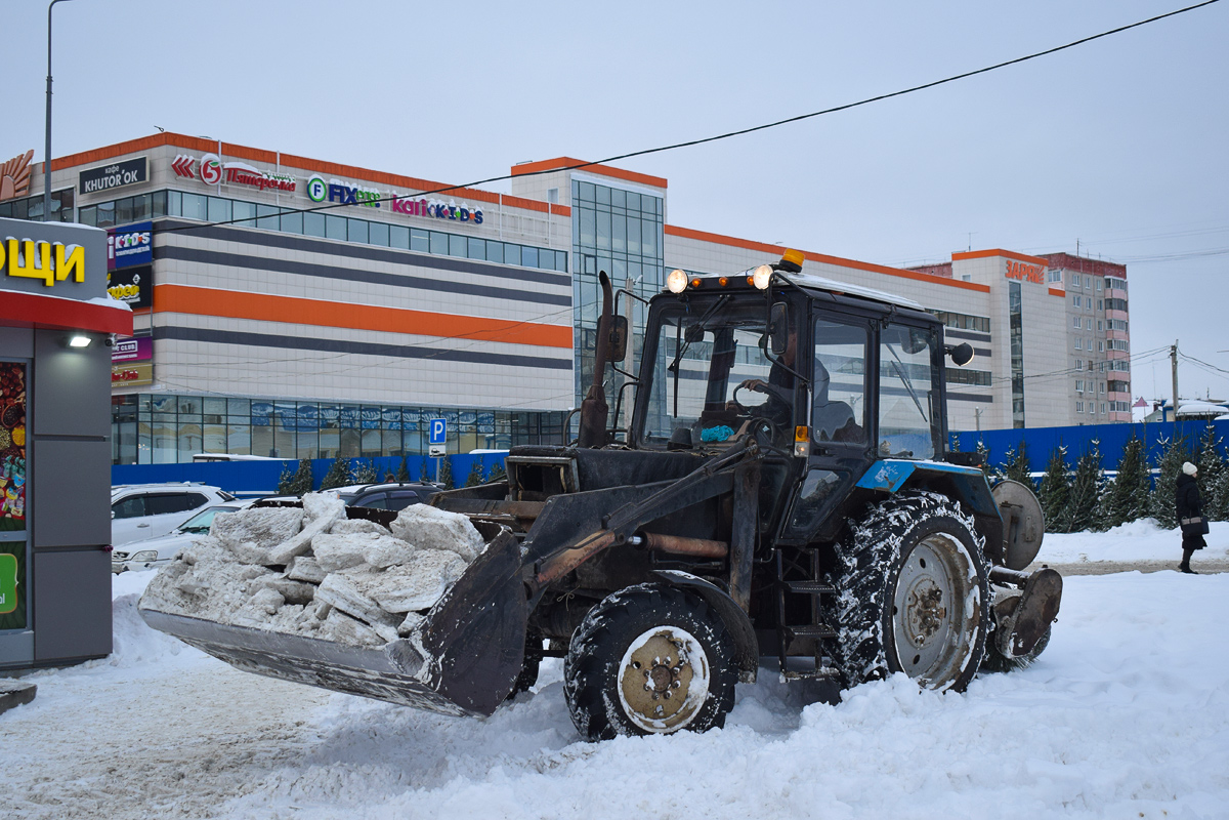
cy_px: 410
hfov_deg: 45.0
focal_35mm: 44
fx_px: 1485
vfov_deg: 30.8
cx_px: 614
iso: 400
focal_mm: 29
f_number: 6.3
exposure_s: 1/800
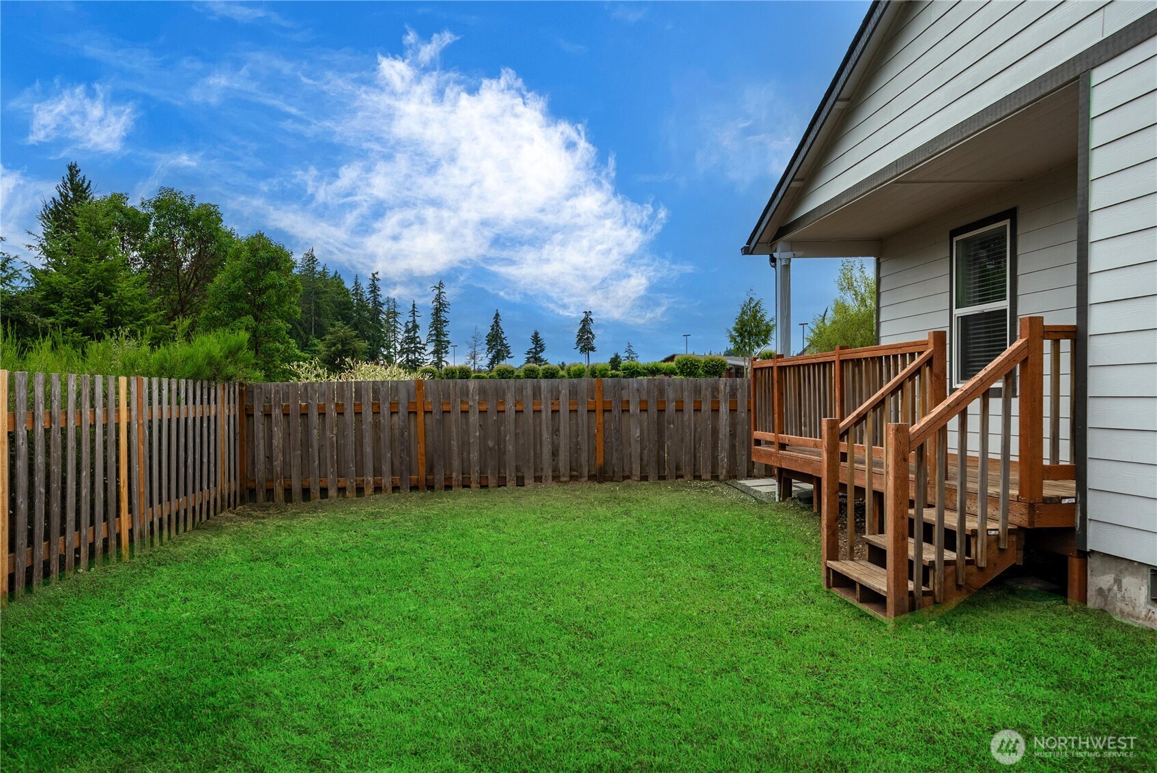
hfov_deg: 73.7
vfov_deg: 53.2
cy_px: 386
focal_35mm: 24
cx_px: 578
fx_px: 772
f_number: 7.1
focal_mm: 24
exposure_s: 1/200
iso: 80
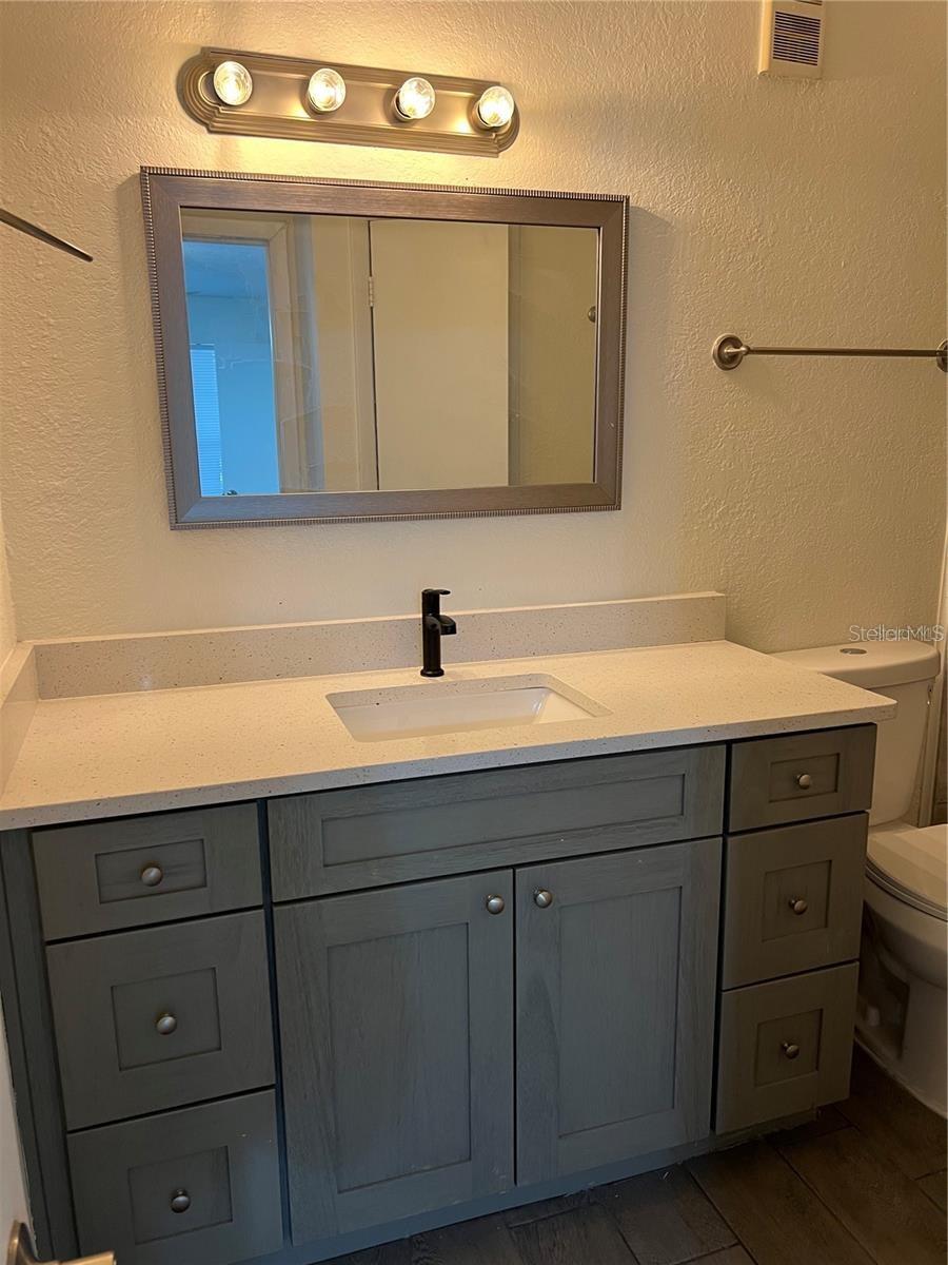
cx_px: 474
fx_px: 949
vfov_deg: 67.3
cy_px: 632
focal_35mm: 26
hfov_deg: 53.1
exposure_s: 1/60
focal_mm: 5.7
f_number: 1.5
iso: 125
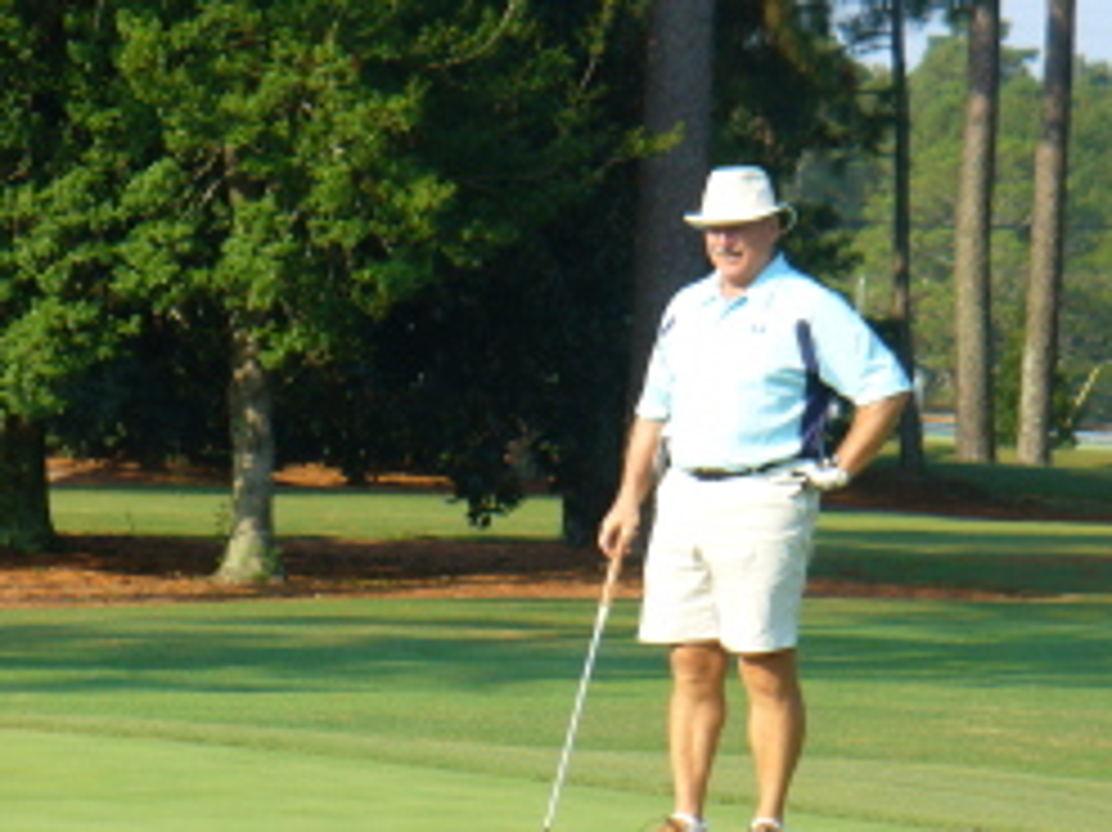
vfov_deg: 4.7
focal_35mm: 316
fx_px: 10146
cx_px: 495
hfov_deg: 6.3
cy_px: 504
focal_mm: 36.6
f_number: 4.5
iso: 80
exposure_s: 1/250
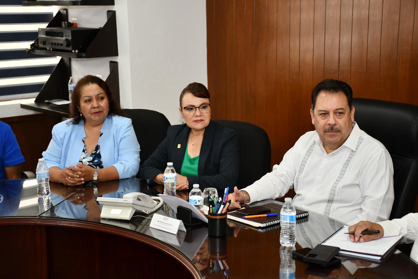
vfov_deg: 21.6
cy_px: 140
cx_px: 209
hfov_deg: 31.9
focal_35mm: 63
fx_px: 731
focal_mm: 42
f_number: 4.5
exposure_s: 1/60
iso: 640
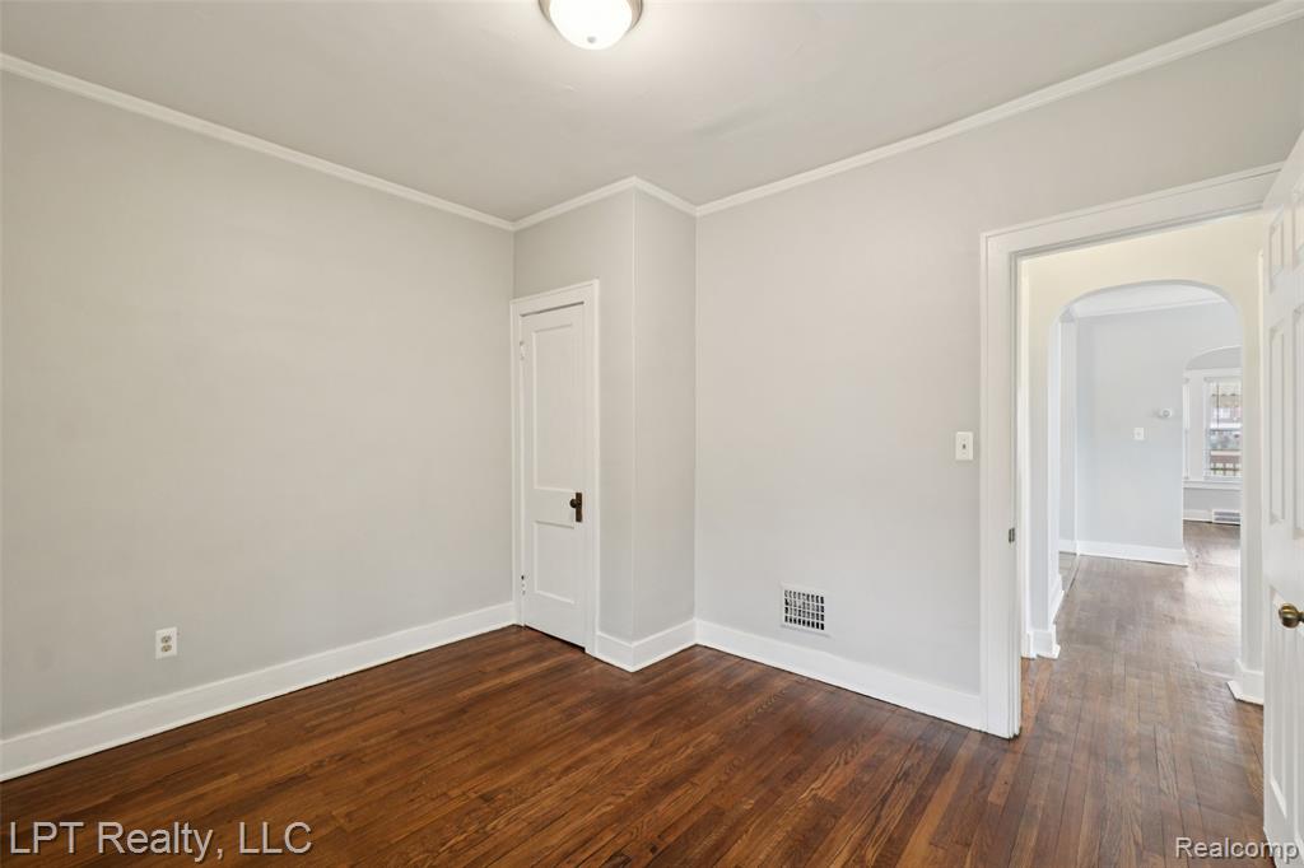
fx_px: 543
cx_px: 652
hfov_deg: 100.4
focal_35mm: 15
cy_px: 434
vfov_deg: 77.3
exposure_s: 1/6
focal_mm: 10
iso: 400
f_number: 8
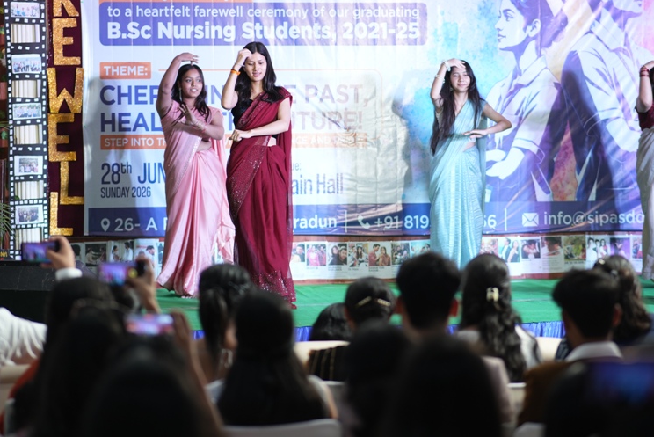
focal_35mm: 120
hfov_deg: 17.0
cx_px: 377
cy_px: 130
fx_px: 2181
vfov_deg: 11.4
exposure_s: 1/160
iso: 250
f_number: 1.8
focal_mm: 85
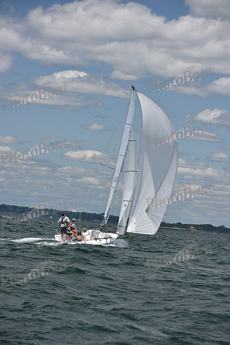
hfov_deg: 8.6
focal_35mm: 160
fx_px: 1532
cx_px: 115
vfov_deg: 12.8
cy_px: 172
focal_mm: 160
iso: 320
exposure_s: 1/800
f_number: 7.1
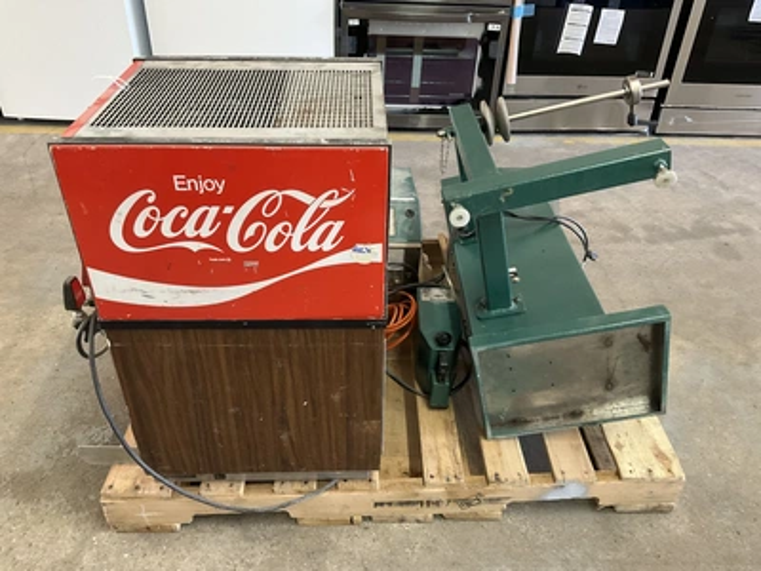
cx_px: 380
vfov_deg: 48.2
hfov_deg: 61.7
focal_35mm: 29
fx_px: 638
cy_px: 286
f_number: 1.8
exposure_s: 1/60
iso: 200
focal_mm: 3
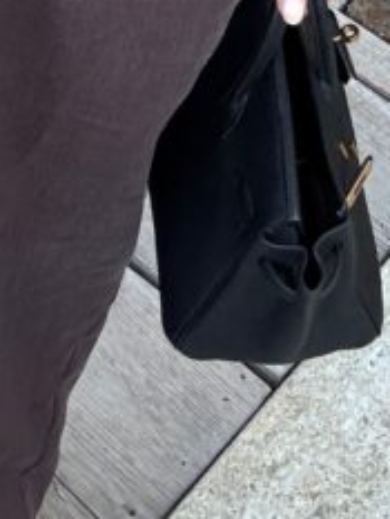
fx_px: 1516
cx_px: -74
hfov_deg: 14.2
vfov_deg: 17.4
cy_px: -265
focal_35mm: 101
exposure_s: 1/122
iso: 80
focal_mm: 2.69
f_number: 1.9
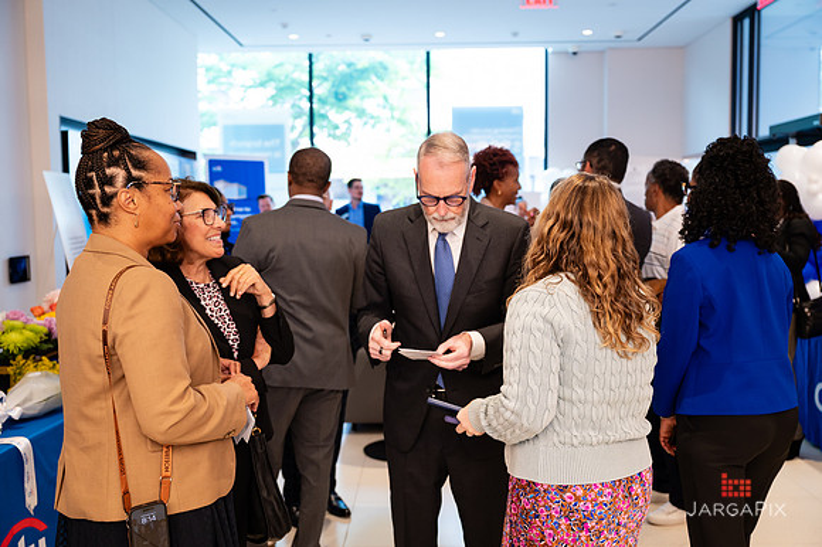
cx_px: 411
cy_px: 274
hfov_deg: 52.6
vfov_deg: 36.4
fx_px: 831
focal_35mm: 36
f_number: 3.2
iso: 1000
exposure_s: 1/200
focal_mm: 36
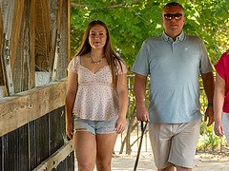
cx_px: 220
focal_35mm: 267
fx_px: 1766
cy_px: 135
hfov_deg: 7.4
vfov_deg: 5.6
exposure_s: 1/250
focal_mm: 110
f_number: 4.5
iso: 640
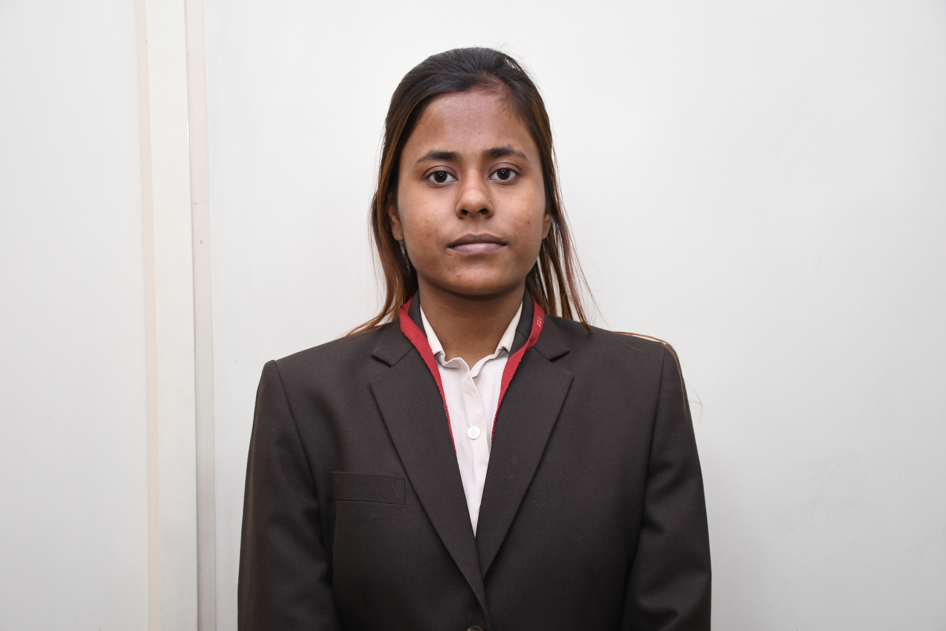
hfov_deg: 31.9
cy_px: 316
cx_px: 473
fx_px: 1655
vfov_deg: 21.6
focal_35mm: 63
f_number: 4.5
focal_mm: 42
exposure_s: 1/125
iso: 1000
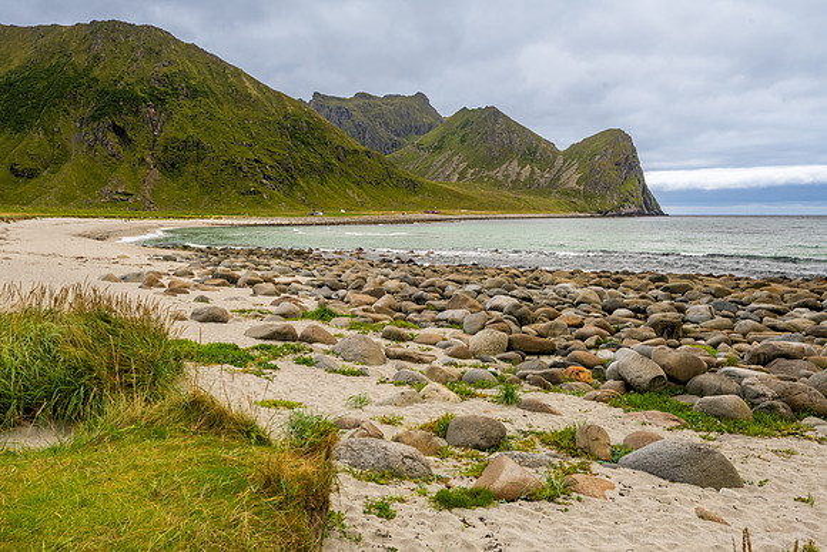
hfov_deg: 67.5
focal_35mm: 27
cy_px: 276
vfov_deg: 48.0
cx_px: 414
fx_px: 619
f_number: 10
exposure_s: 1/30
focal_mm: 26
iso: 200
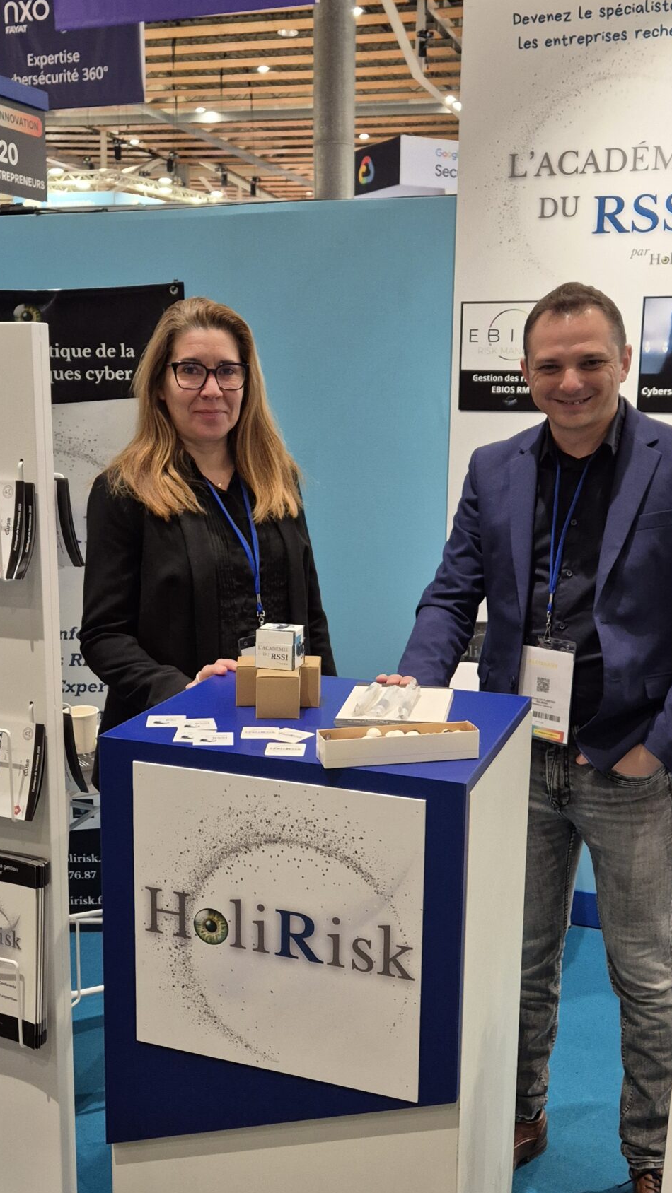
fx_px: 1203
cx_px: 308
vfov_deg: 52.8
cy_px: 620
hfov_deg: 31.2
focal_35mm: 38
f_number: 1.8
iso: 500
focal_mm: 5.4
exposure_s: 1/100
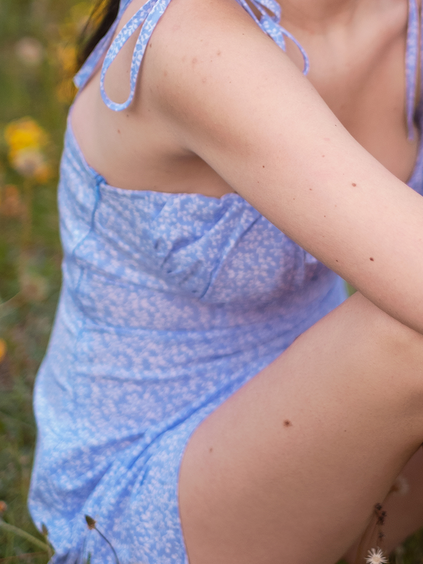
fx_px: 2674
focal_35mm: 164
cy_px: 153
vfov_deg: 12.0
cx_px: 342
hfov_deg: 9.0
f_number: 1.2
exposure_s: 1/500
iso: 400
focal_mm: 56
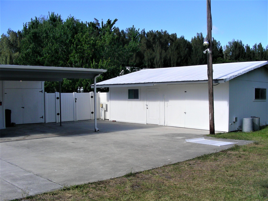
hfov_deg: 49.0
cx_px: 134
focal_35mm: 38
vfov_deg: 37.7
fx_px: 294
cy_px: 100
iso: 50
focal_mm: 6.3
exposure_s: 1/772
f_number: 4
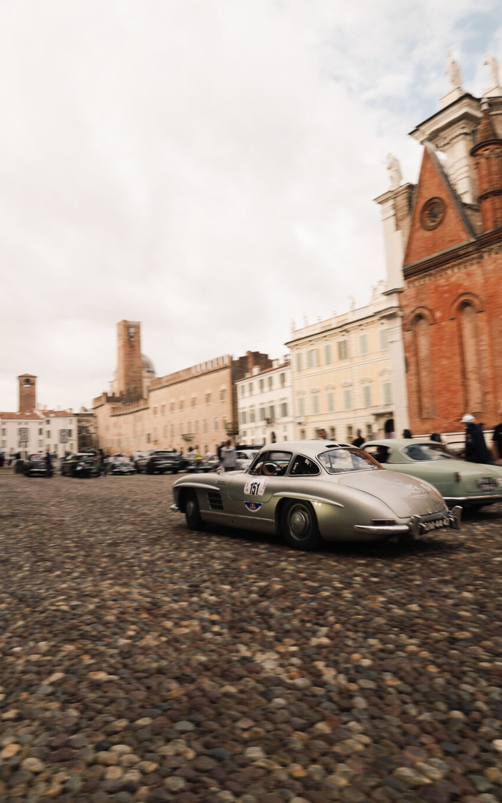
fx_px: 547
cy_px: 403
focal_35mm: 25
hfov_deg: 49.3
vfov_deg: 72.6
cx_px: 247
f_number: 9
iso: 100
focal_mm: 24
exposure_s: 1/40
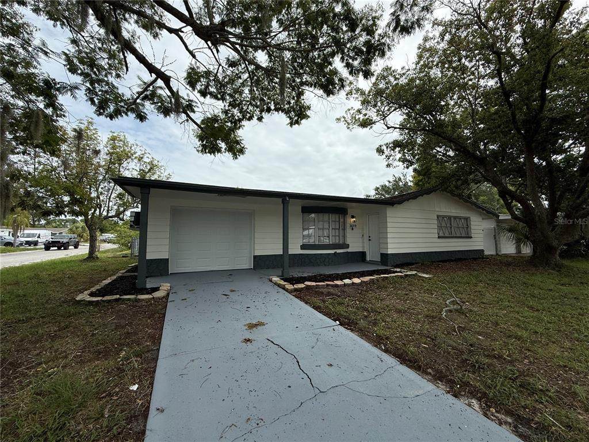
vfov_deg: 85.7
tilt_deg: +4.8
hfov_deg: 102.1
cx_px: 294
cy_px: 221
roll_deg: +0.3
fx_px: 238
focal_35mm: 14
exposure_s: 1/2410
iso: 50
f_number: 2.2
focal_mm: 2.22
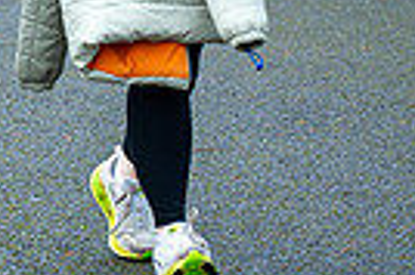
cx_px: 34
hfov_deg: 6.8
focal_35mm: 304
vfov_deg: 4.5
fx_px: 3500
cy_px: -171
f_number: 2.8
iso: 500
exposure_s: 1/1250
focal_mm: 70
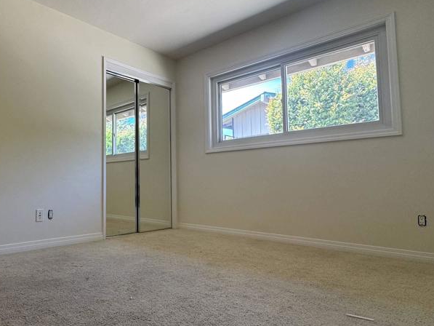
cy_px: 164
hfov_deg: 68.6
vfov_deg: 56.8
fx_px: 301
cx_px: 129
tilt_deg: +3.1
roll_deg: -0.3
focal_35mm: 24
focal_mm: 2.22
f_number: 2.2
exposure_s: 1/60
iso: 100
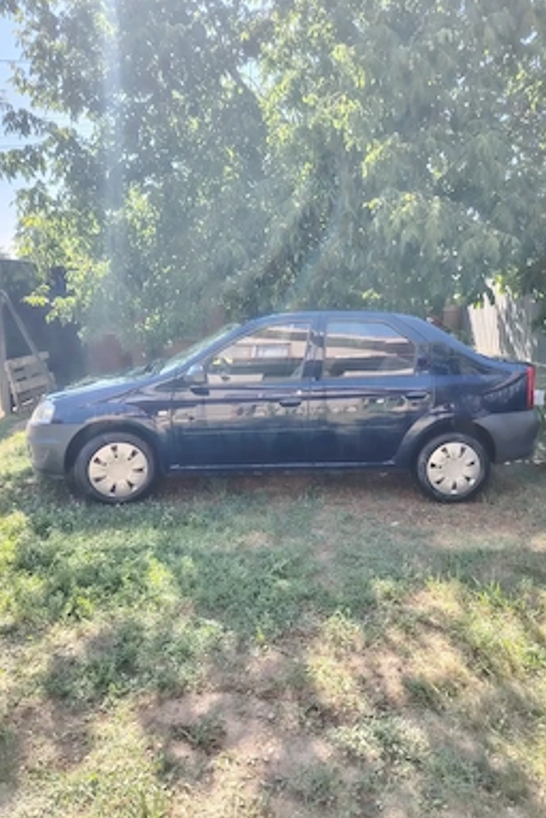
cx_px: 292
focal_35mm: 26
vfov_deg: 69.4
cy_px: 418
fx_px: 591
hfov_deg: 49.5
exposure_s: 1/280
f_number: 1.75
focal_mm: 5.25
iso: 100
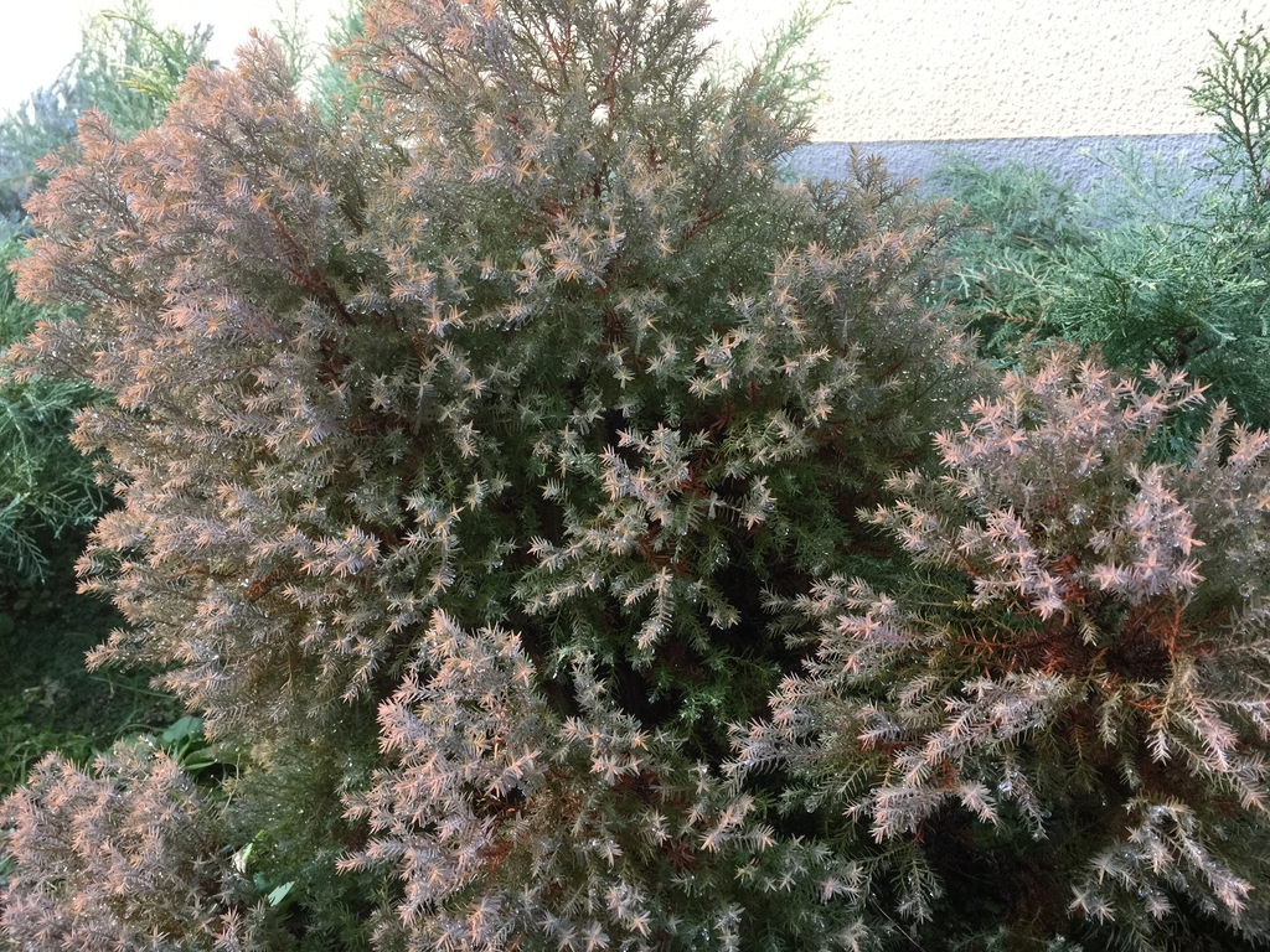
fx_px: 1064
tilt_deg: -27.9
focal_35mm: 29
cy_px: 476
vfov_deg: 48.2
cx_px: 635
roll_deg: +5.3
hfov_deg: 61.7
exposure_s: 1/30
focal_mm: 4.15
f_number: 2.2
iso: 40
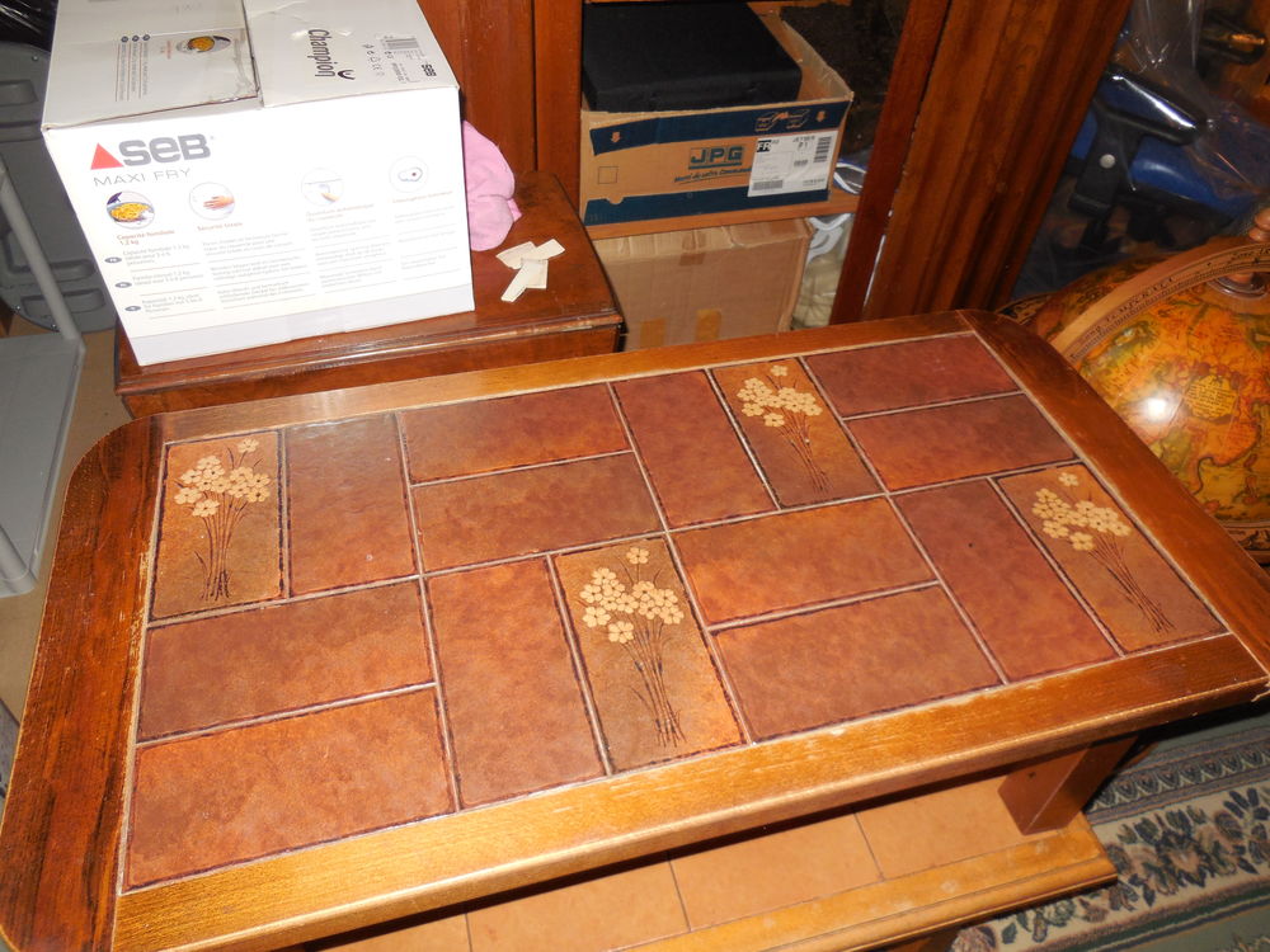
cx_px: 635
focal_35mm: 25
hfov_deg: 69.4
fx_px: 917
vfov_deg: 54.9
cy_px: 476
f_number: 3.1
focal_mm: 4.5
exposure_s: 1/25
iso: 200
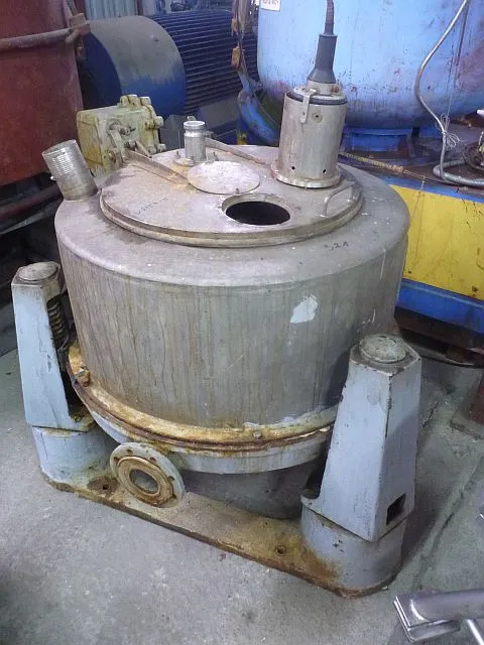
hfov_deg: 49.7
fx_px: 522
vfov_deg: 63.4
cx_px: 242
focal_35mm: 28
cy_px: 322
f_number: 3.3
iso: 800
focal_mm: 4.9
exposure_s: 1/15
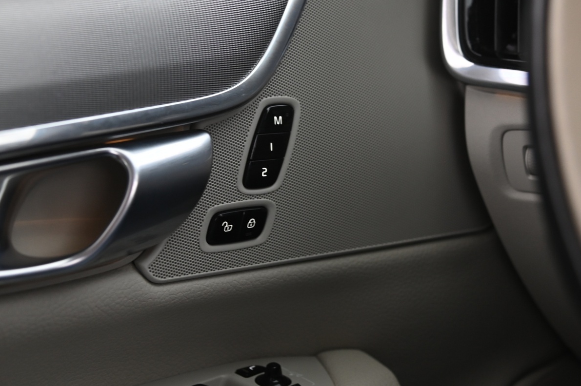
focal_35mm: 60
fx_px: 968
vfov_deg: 22.6
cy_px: 159
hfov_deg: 33.4
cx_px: 264
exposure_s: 1/10
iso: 1250
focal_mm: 44
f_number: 4
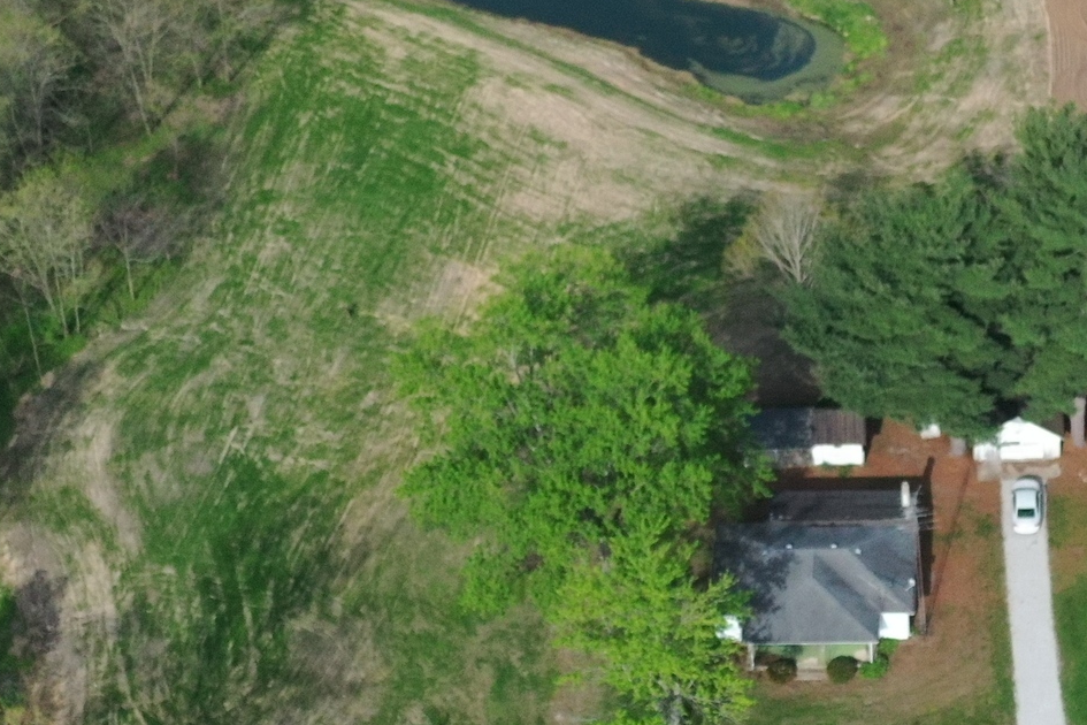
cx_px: 924
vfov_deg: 15.0
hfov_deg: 22.0
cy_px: 486
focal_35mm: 91
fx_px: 2747
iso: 400
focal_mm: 10.26
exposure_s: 1/3200
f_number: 3.5
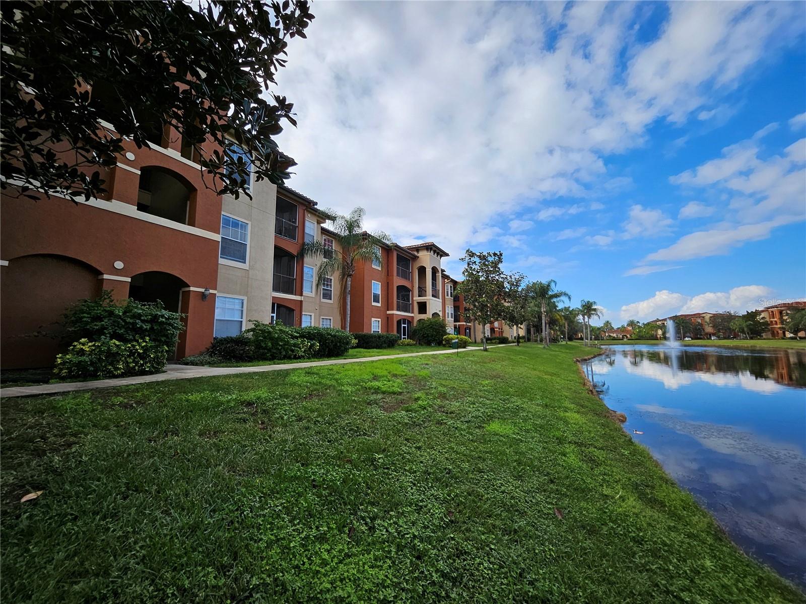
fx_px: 303
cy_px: 302
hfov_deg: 106.2
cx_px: 403
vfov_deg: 89.9
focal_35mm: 13
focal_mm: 1.7
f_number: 2.2
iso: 32
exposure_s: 1/924
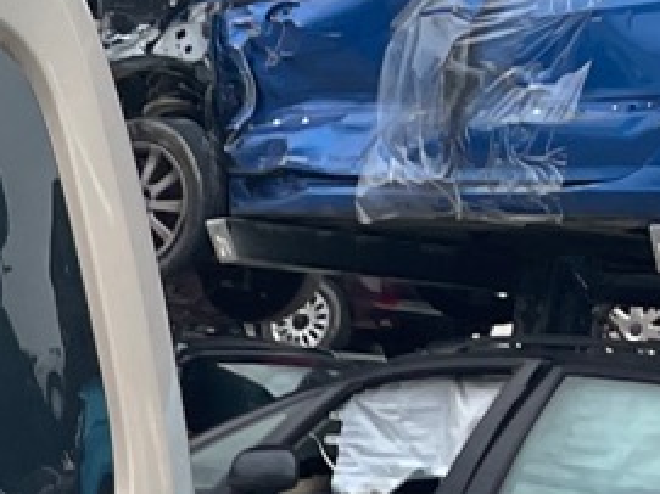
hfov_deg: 8.8
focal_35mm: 173
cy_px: 1003
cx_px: -1490
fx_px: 3297
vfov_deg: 8.2
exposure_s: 1/1825
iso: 32
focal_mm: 4.2
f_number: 1.6
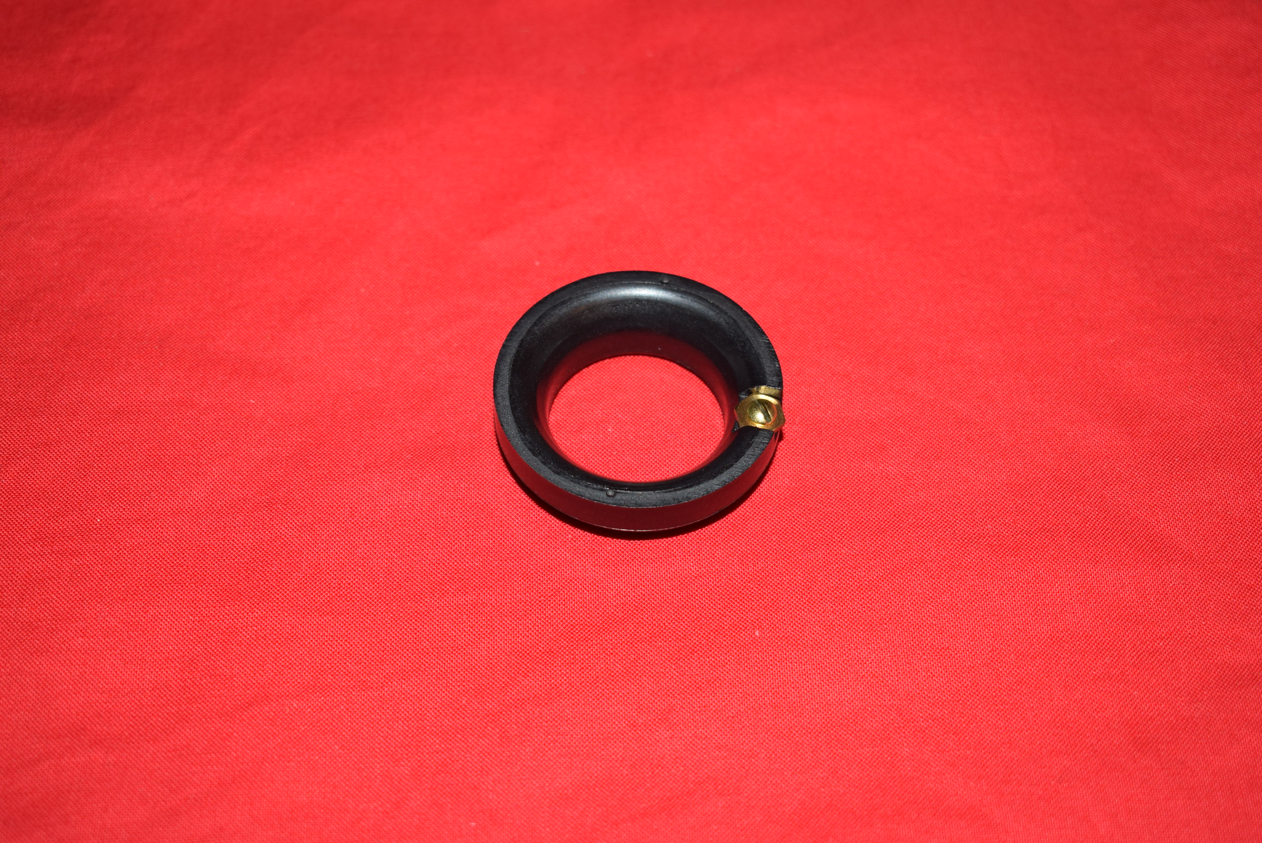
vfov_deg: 25.8
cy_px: 422
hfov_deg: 37.8
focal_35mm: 52
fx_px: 1842
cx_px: 631
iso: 400
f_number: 5.6
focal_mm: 35
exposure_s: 1/125
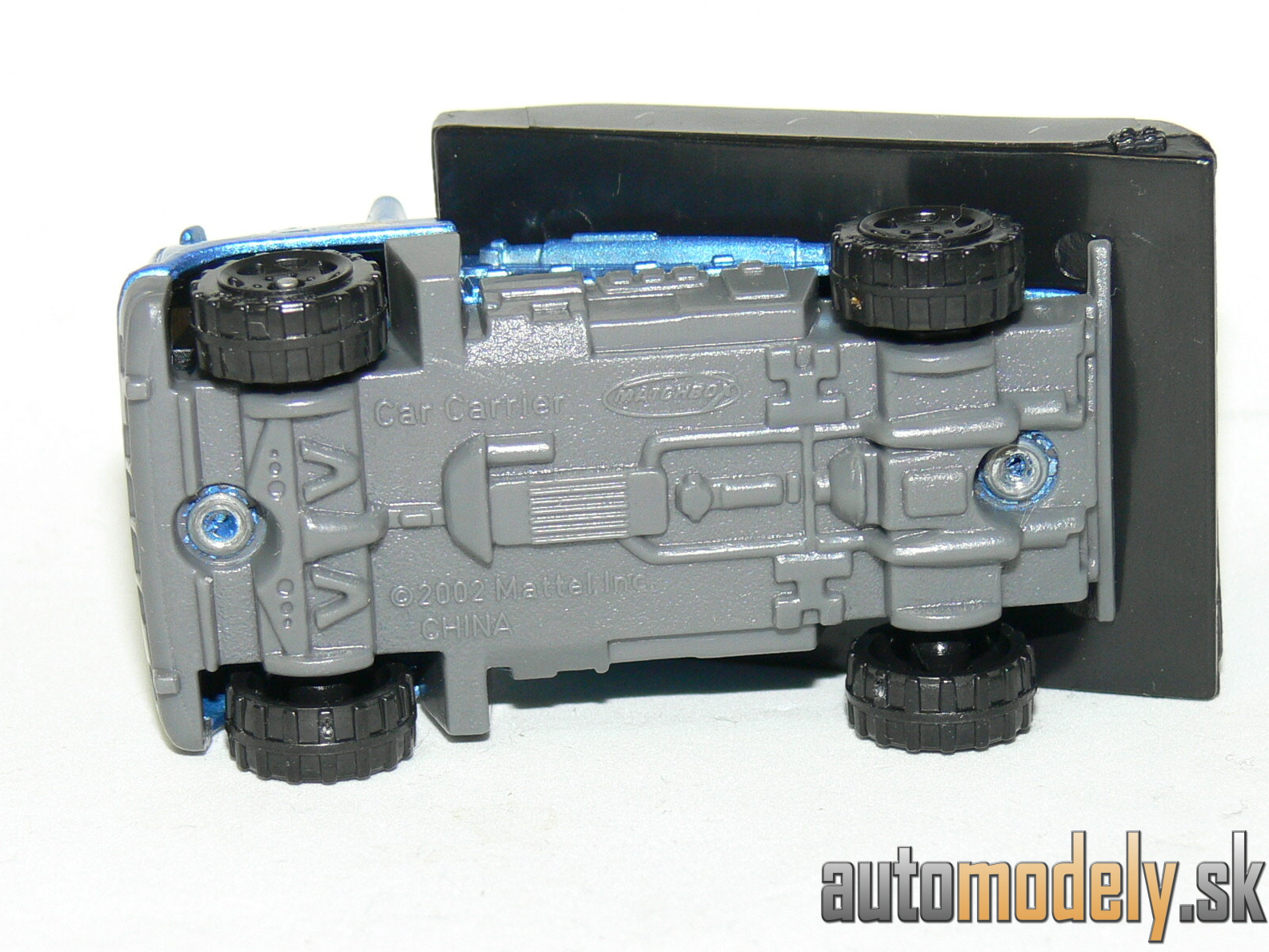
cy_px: 473
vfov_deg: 12.6
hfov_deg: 16.7
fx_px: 4326
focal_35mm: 118
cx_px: 637
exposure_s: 1/30
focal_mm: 15.7
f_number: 4
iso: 100
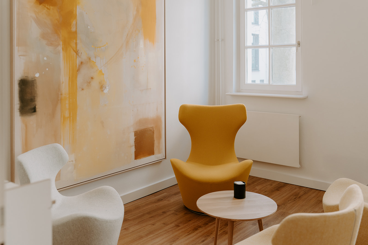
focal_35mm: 35
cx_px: 184
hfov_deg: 54.4
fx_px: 358
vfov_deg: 37.9
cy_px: 122
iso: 320
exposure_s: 1/250
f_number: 2.5
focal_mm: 35
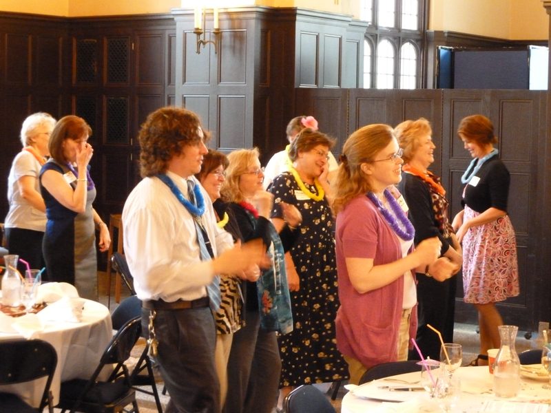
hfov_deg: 24.4
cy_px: 206
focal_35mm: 80
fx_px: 1273
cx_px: 276
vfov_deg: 18.4
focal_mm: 14.2
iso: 1250
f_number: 4.5
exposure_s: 1/15
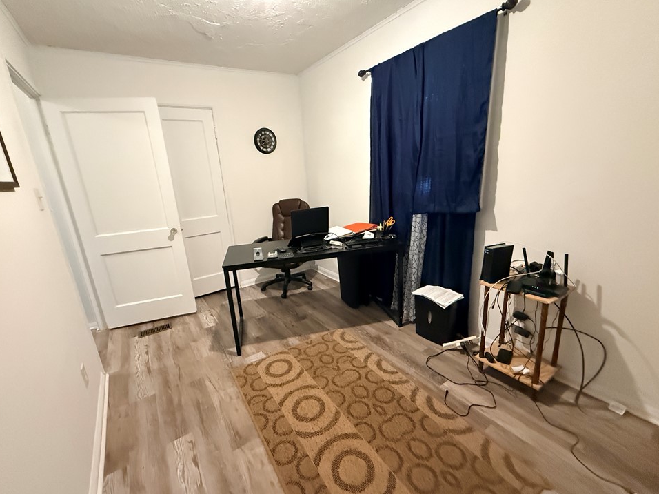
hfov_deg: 98.1
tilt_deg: -15.9
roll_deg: +4.5
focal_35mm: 15
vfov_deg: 81.7
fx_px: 286
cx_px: 311
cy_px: 251
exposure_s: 1/60
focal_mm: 2.22
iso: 1000
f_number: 2.2
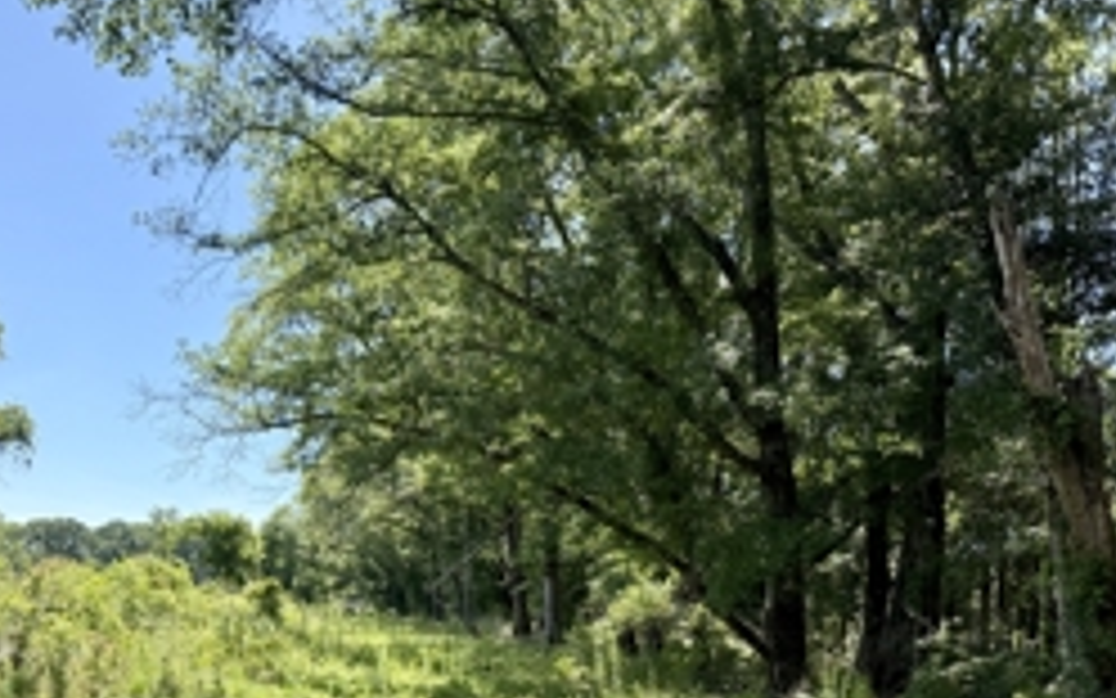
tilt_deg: +1.1
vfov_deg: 30.2
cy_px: 594
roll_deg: -2.5
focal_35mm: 41
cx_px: 320
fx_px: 1247
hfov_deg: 46.9
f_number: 1.78
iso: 100
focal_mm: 6.76
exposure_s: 1/2110
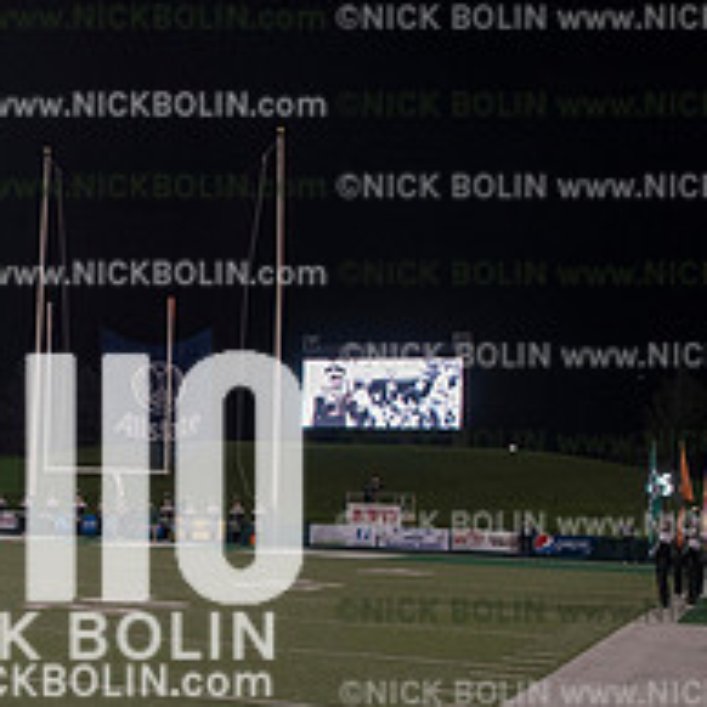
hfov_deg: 27.0
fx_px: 1410
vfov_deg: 27.8
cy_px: 527
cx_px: 44
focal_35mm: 61
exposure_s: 1/400
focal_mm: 24
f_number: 4.5
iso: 1250
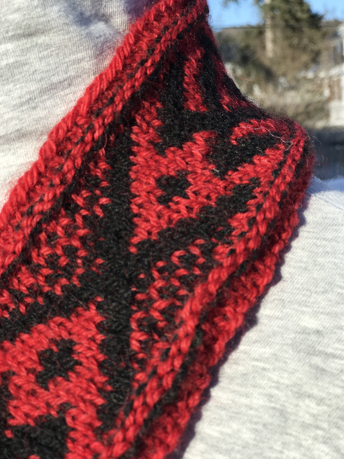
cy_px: 230
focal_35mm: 57
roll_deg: +5.1
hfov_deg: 25.7
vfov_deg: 33.8
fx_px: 755
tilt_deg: -9.2
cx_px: 172
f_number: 2.8
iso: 20
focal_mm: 6.6
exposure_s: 1/736
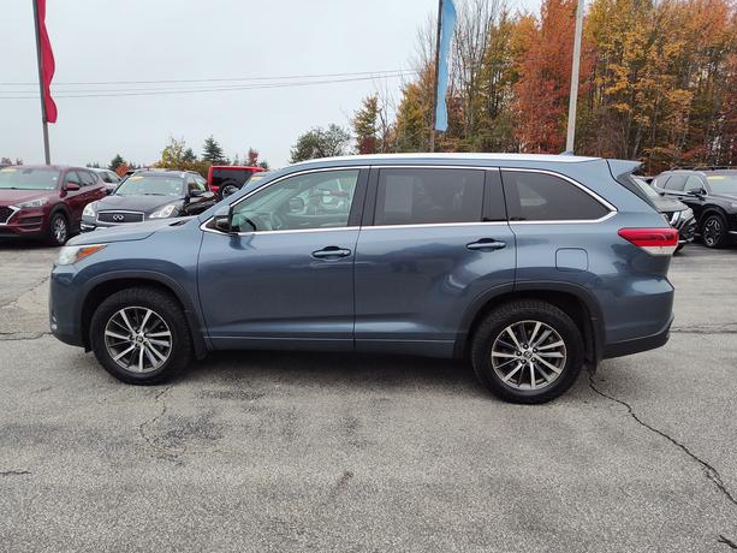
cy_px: 283
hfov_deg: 71.6
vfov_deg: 56.8
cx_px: 367
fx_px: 511
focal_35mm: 24
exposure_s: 1/231
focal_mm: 5.56
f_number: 1.88
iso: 100
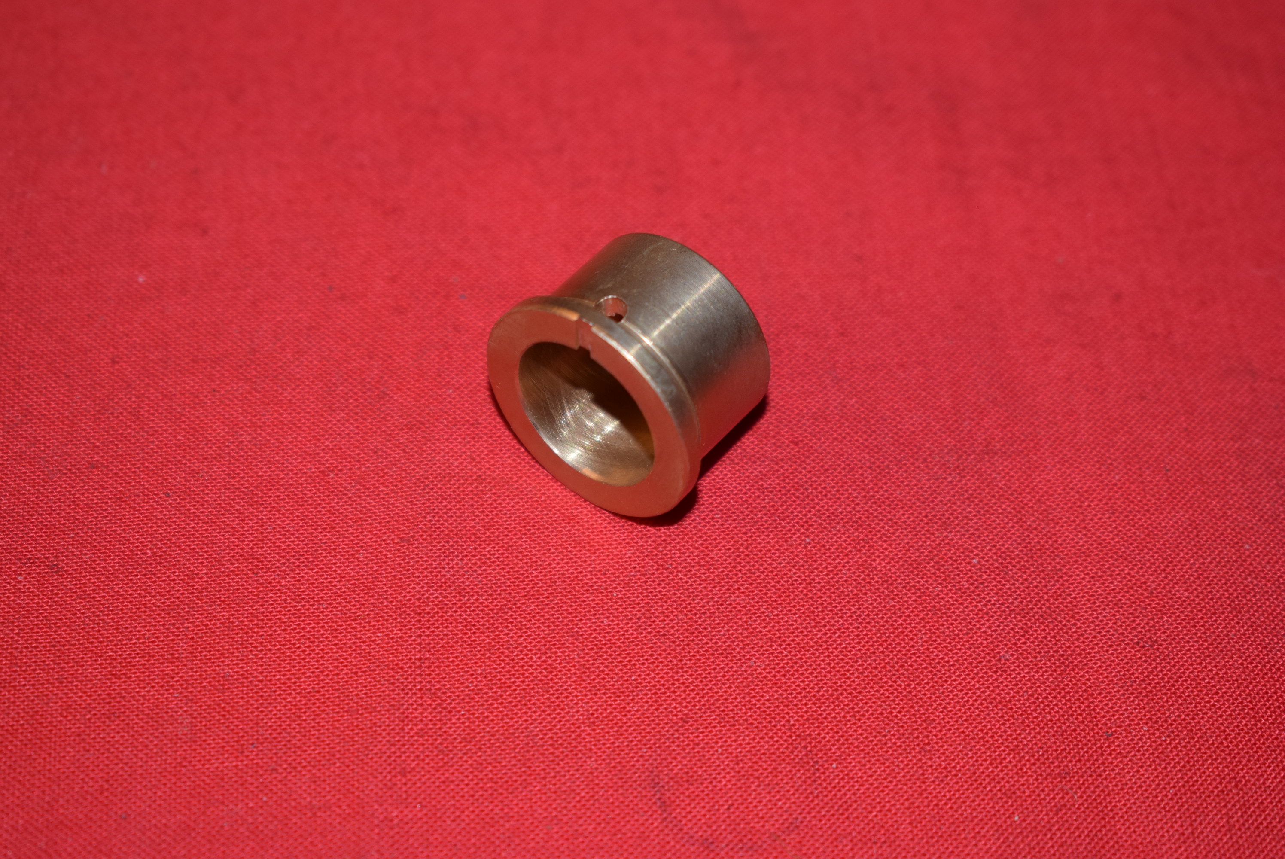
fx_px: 2947
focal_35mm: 82
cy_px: 430
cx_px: 642
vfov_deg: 16.6
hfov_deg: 24.6
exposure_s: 1/30
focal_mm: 55
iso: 400
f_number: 5.6
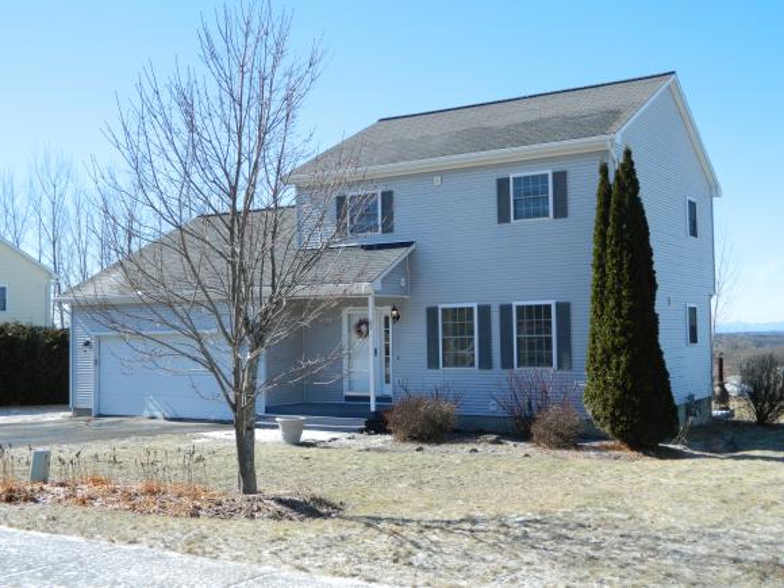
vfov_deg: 35.1
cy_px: 294
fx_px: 929
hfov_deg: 45.8
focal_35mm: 41
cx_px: 392
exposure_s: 1/800
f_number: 3.5
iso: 110
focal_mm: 7.3
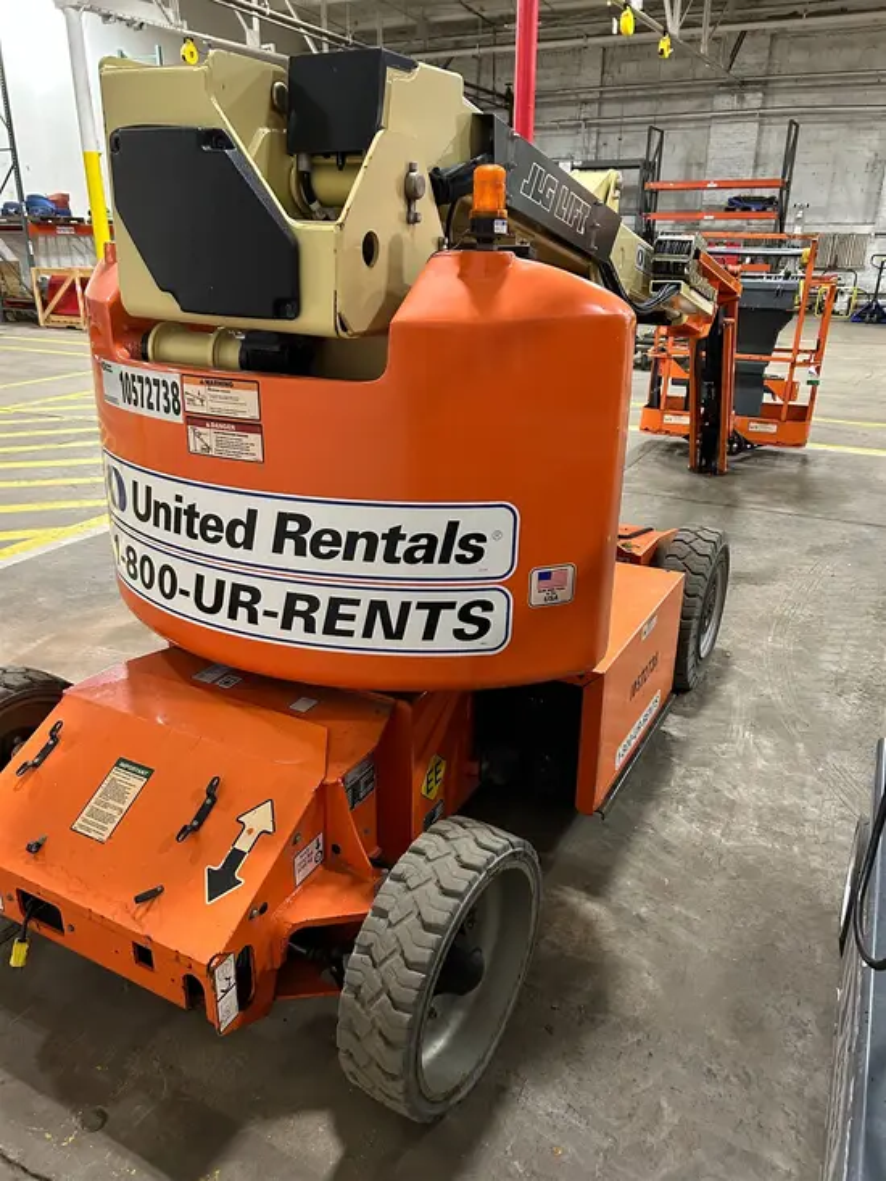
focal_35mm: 26
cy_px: 590
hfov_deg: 53.1
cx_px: 443
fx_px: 887
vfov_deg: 67.3
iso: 400
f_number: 1.5
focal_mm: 5.7
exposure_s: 1/40
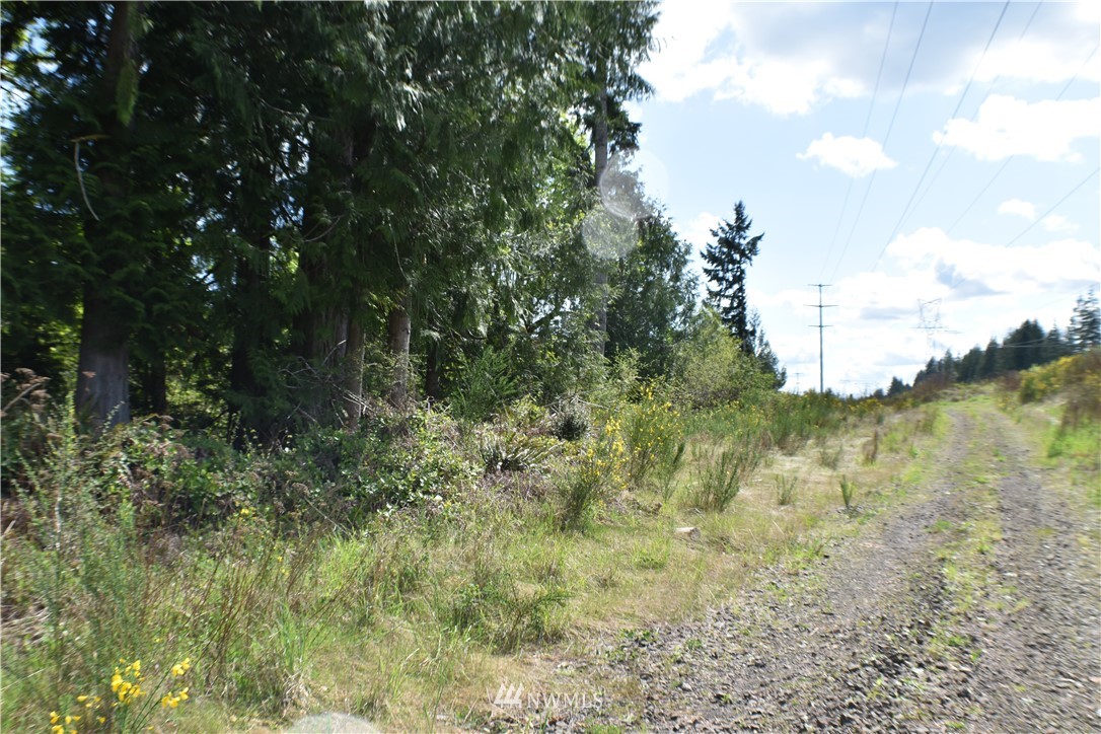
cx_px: 550
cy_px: 367
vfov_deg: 33.0
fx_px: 1239
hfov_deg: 47.9
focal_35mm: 40
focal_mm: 27
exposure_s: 1/200
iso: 100
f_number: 8
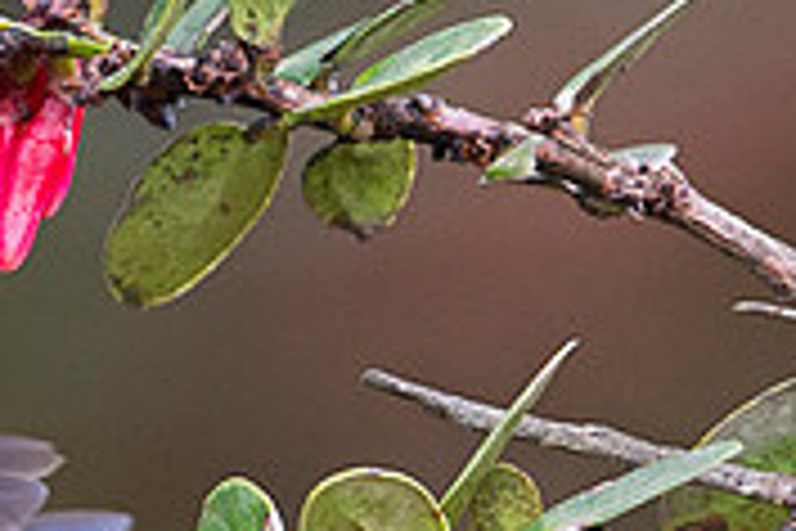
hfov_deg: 0.9
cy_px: 716
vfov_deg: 0.6
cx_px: -377
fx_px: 50608
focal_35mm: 2289
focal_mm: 500
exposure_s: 1/2000
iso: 2500
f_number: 4
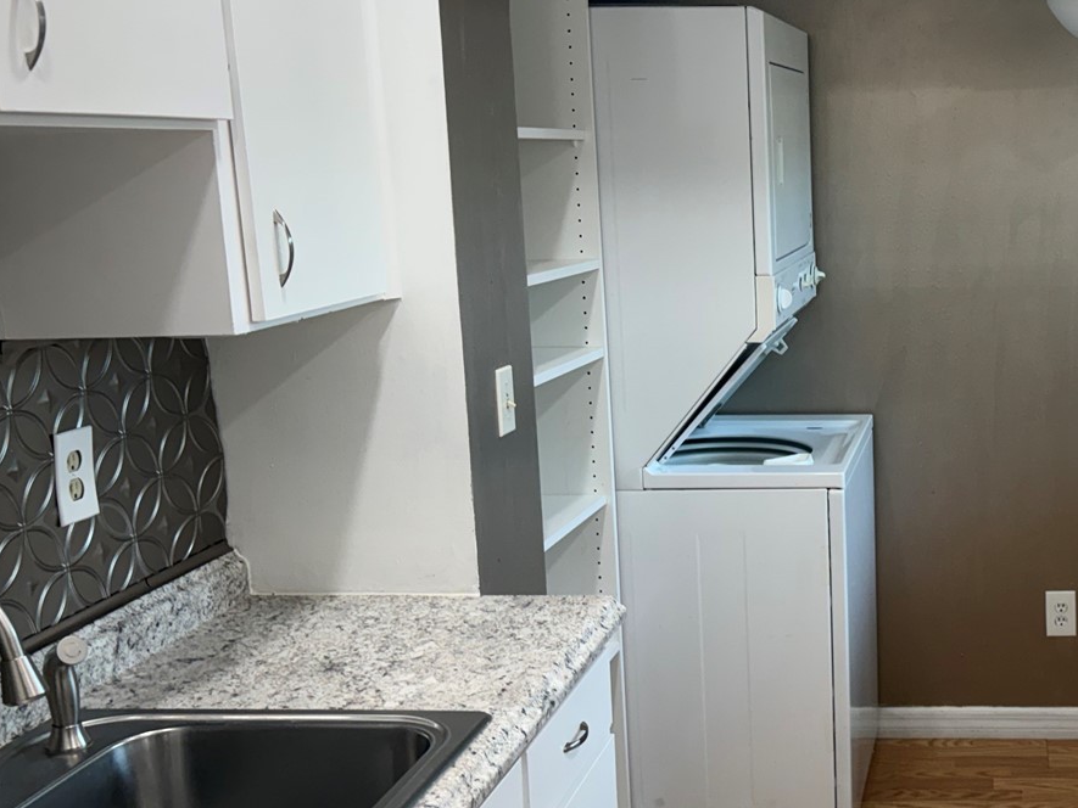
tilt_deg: -9.8
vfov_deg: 30.9
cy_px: 409
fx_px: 1464
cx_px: 951
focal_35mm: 47
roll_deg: +0.3
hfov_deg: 38.0
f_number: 1.6
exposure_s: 1/120
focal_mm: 5.96
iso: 64
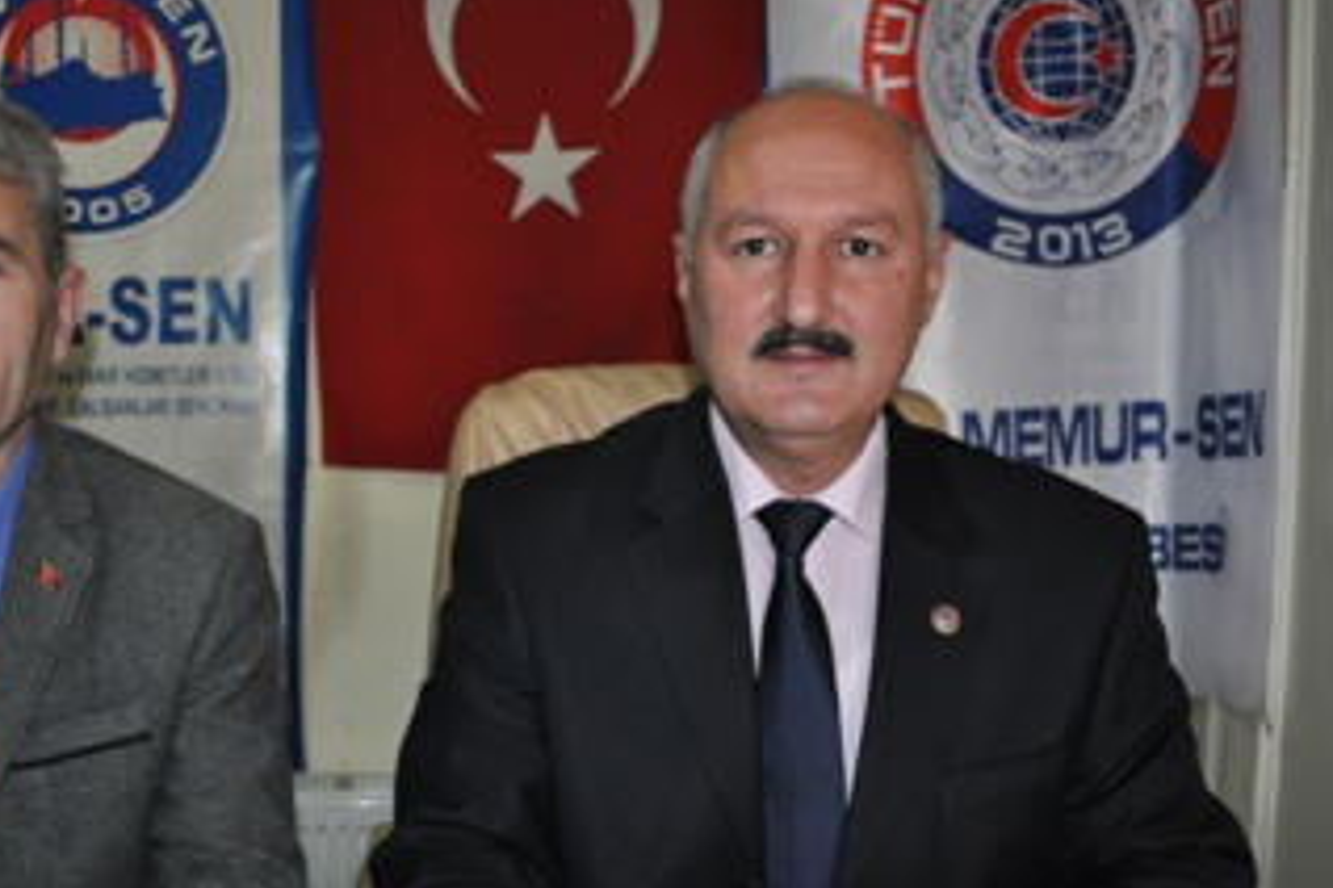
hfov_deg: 49.7
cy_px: 578
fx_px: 1407
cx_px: 428
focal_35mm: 38
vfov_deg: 34.8
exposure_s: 1/60
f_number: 3.5
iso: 800
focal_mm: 18
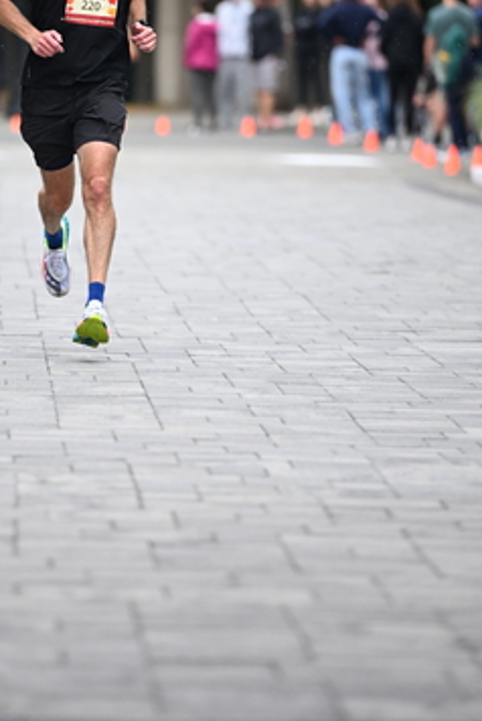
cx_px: 139
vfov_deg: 6.7
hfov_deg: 4.5
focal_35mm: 309
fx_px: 6193
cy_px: 221
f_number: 2.8
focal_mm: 200
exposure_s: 1/1600
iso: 1250
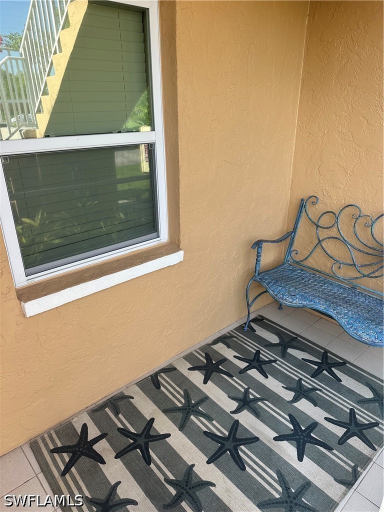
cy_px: 256
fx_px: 355
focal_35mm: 24
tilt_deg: -22.4
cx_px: 192
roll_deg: -0.5
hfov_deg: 56.8
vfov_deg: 71.6
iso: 80
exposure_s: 1/411
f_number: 1.78
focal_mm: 6.86
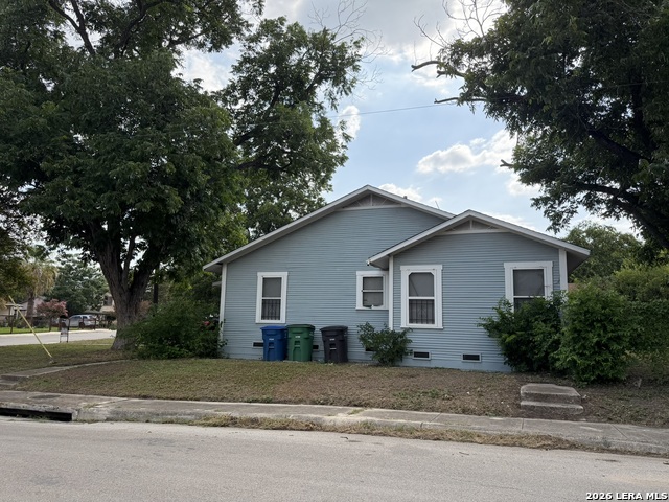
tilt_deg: +8.6
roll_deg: -1.1
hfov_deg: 71.6
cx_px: 334
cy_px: 251
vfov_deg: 56.8
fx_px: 464
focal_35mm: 24
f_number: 1.78
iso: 100
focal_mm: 6.76
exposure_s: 1/3145
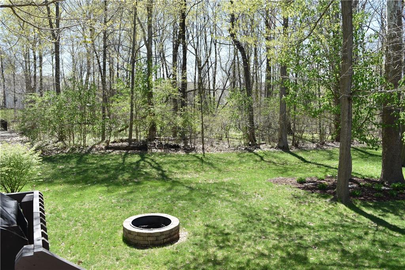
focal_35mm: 27
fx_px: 304
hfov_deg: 67.4
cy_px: 135
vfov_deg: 47.9
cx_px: 202
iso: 100
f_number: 6.3
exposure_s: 1/160
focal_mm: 18
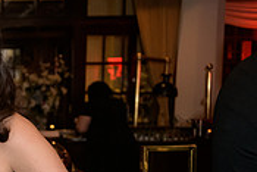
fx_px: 664
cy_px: 146
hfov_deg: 18.5
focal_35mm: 93
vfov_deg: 14.6
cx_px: -163
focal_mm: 28
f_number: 3.2
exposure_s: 1/125
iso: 1600
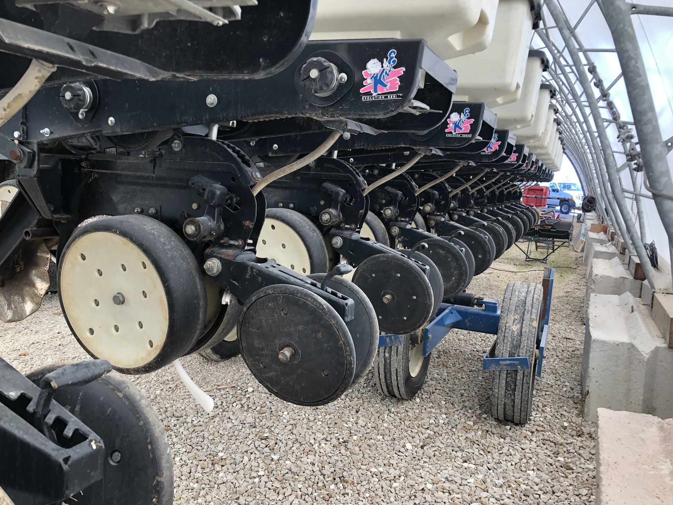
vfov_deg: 48.2
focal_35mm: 29
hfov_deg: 61.7
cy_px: 251
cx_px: 339
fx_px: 564
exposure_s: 1/120
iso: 40
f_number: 1.8
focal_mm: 3.99
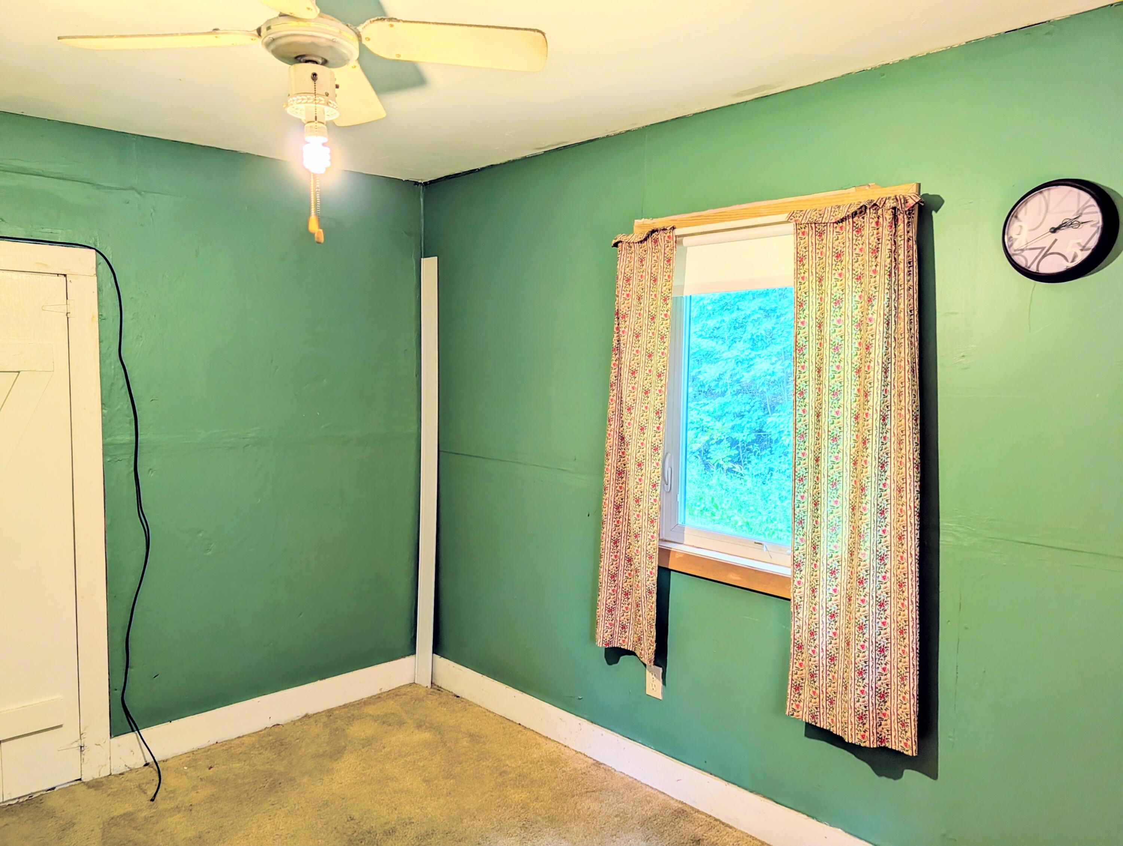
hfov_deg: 71.5
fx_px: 780
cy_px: 423
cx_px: 562
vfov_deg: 56.9
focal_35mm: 24
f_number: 1.68
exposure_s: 1/120
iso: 27
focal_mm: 6.9
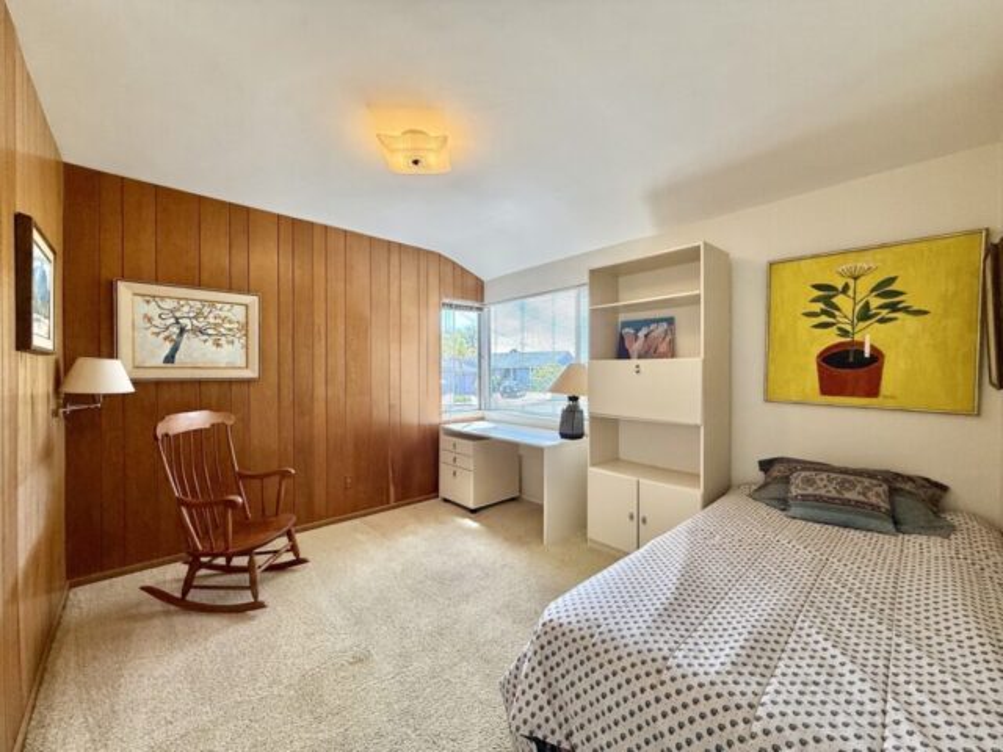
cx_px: 502
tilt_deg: -0.3
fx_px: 406
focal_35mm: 14
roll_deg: -0.1
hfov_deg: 102.1
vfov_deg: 85.7
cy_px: 376
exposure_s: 1/134
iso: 64
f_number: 2.2
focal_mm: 2.22
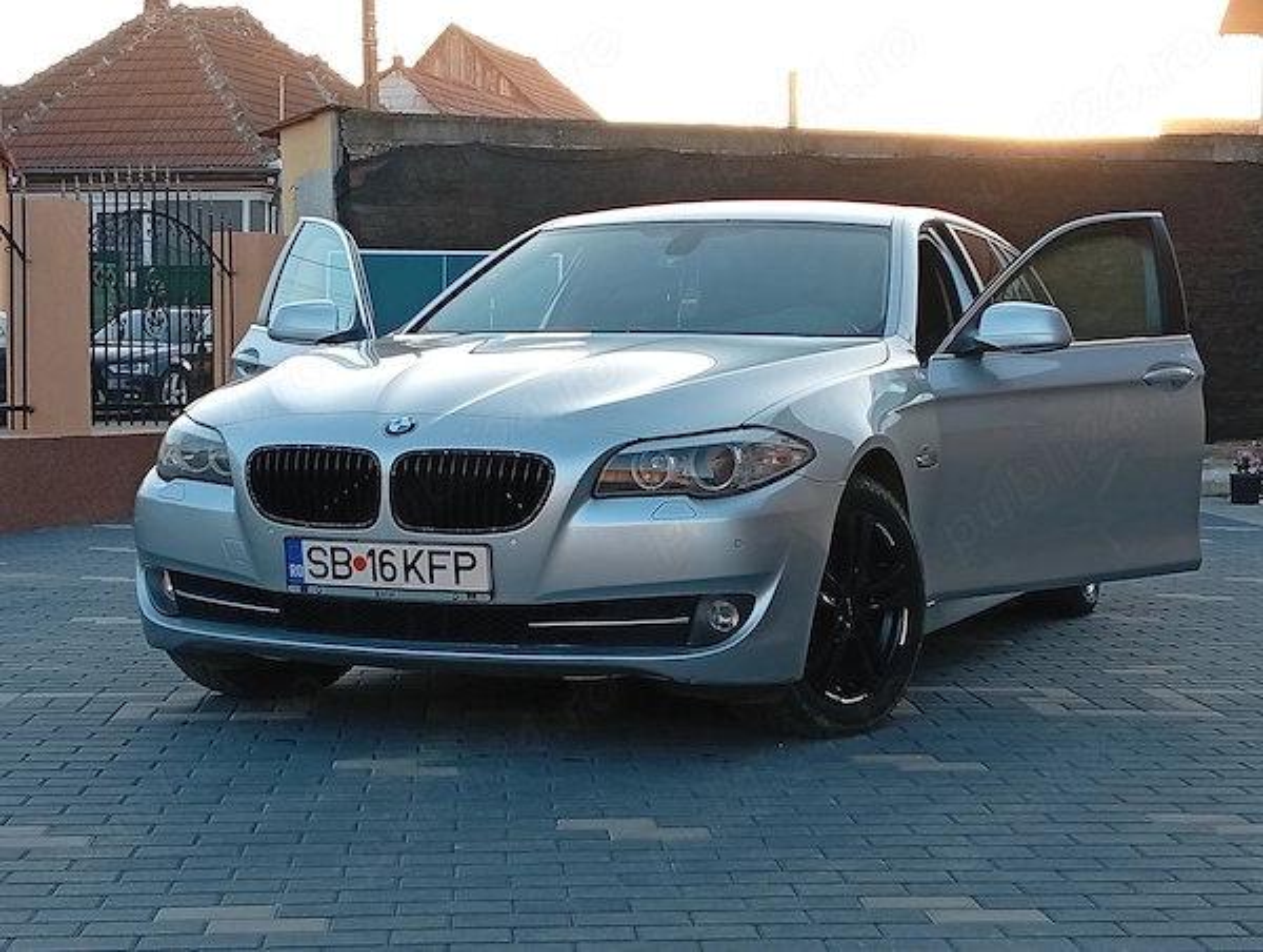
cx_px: 632
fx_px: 2266
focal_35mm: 62
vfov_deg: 23.7
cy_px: 476
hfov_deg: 31.1
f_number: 1.8
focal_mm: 3.96
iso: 74
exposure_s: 1/100
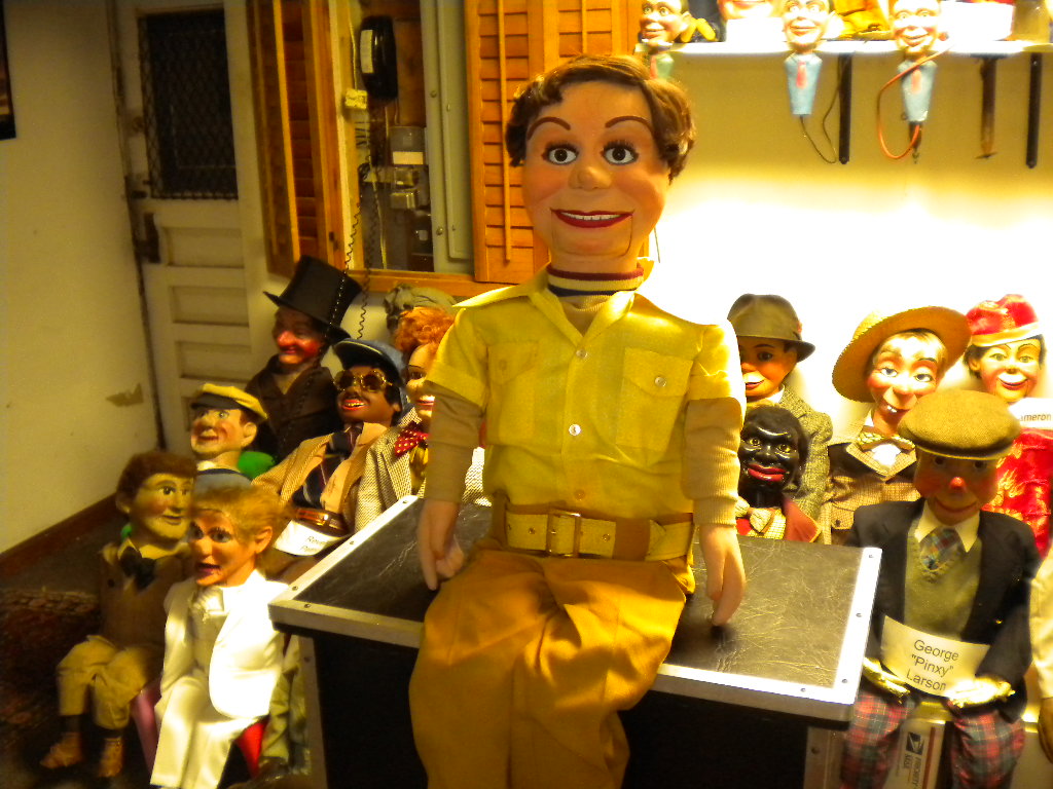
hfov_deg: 52.6
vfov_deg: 40.7
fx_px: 1065
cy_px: 394
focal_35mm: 35
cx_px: 526
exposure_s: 1/30
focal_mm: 6.3
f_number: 3.1
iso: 400
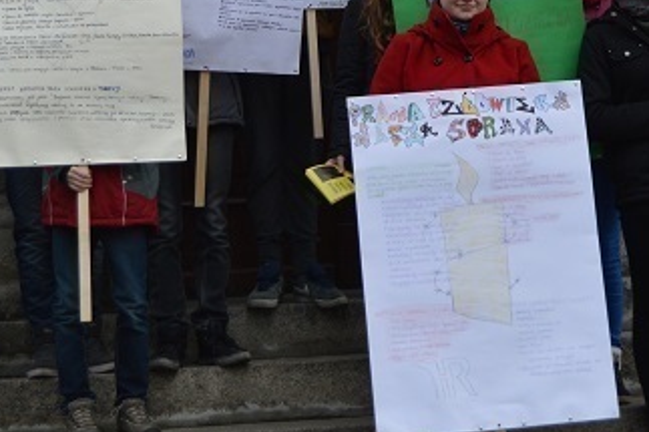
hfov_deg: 19.6
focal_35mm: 104
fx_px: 1874
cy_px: 41
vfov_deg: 13.0
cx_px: 450
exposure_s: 1/800
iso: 400
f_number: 4.2
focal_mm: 28
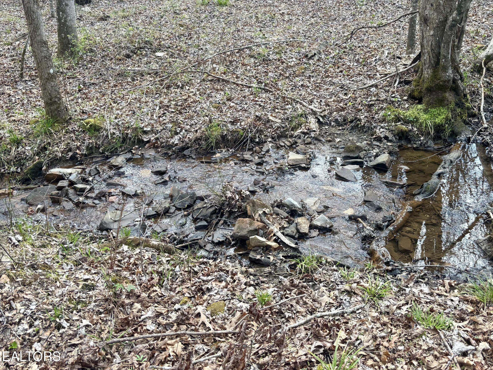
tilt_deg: -22.1
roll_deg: +0.0
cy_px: 143
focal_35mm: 33
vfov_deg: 42.7
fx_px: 470
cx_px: 274
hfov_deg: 55.2
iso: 50
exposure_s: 1/390
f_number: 1.6
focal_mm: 5.96
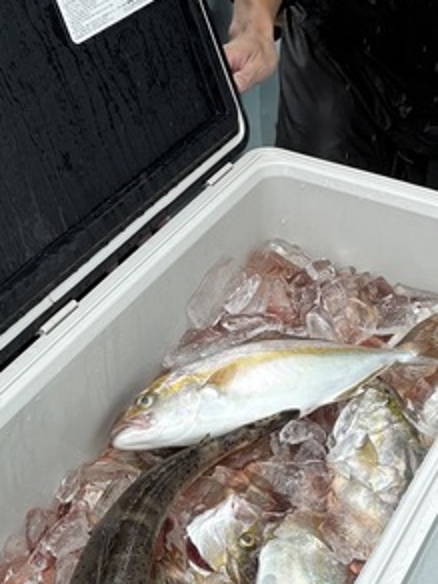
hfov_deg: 19.4
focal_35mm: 76
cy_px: 58
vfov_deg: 24.9
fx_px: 1282
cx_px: 218
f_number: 1.6
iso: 50
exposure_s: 1/647
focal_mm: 5.96
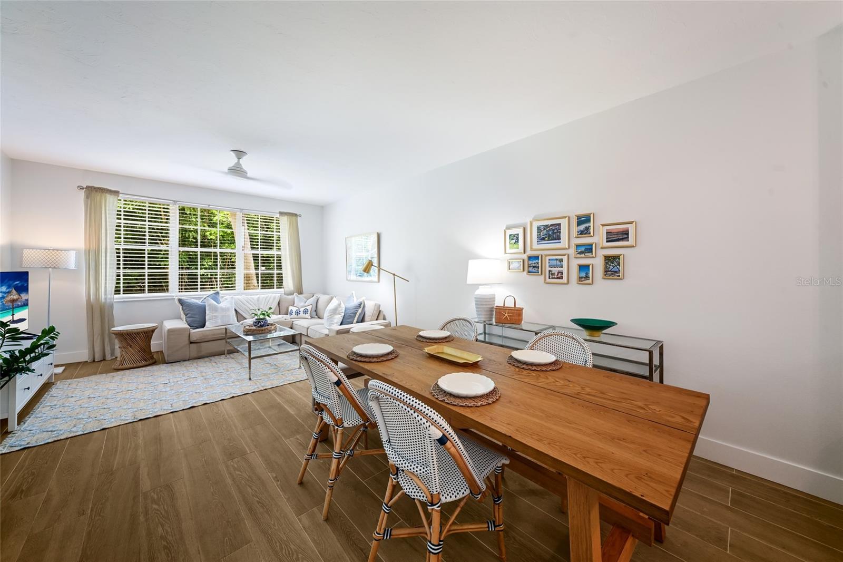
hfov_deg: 112.6
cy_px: 281
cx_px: 422
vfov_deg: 90.0
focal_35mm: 12
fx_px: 281
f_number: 8
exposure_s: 1/3
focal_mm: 12
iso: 800
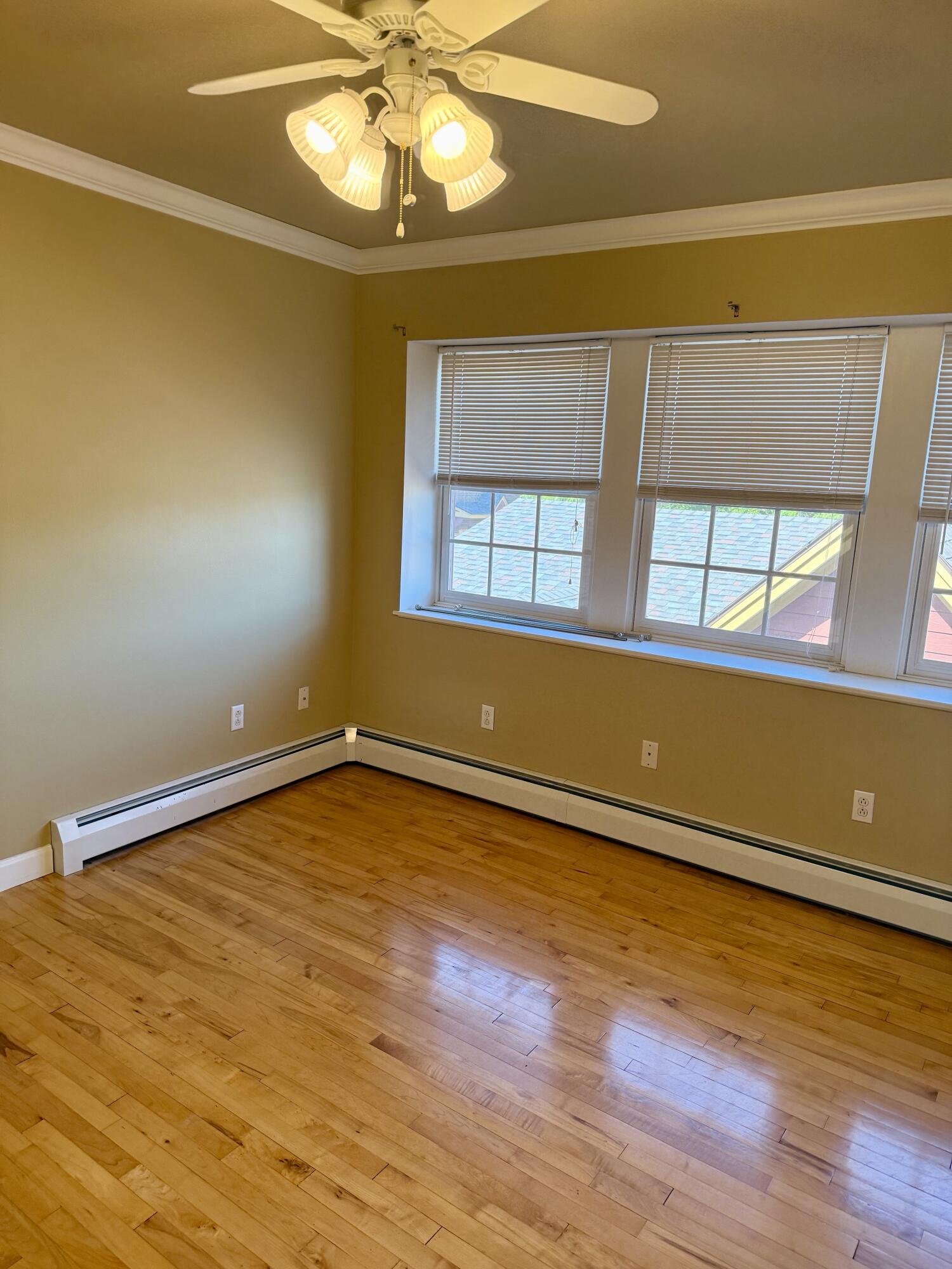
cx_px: 476
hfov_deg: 56.8
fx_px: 880
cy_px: 634
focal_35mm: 24
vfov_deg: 71.6
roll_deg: -2.5
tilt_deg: -10.3
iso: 200
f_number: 1.78
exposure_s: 1/160
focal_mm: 6.76
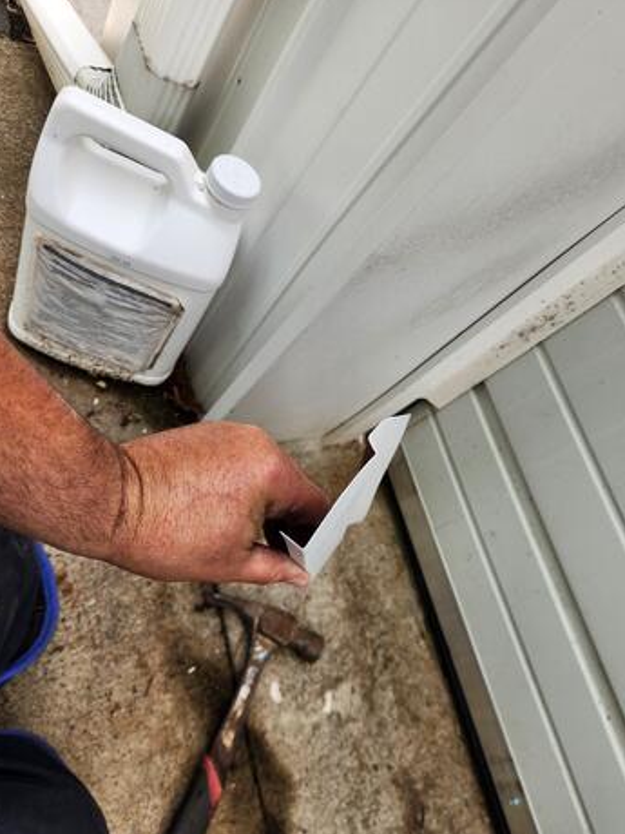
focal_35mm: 24
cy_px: 428
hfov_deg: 56.8
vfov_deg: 71.6
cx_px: 315
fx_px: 578
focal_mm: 5.4
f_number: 1.8
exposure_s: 1/251
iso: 20
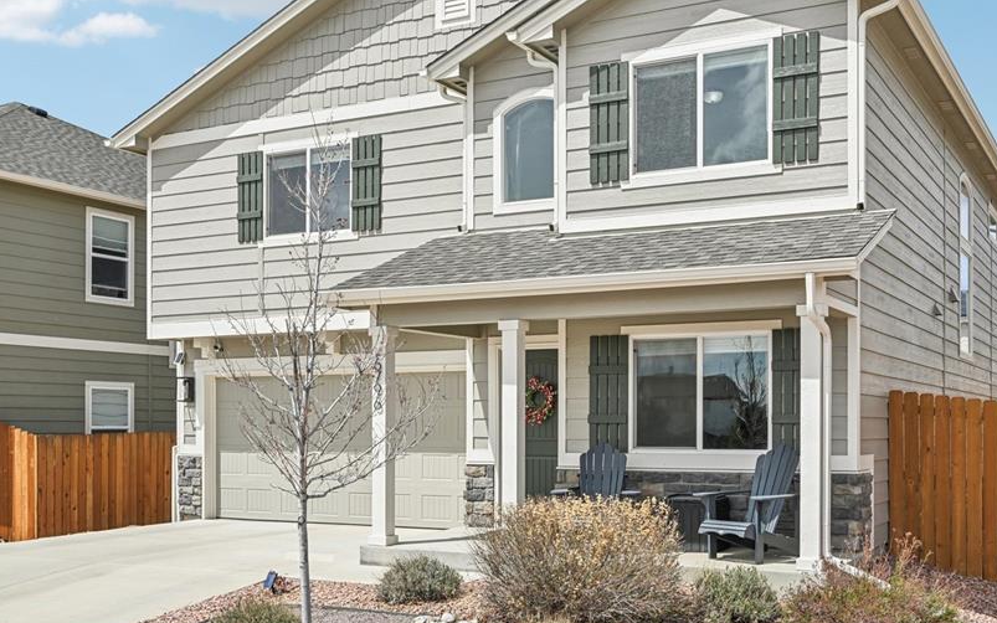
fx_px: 1060
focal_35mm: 39
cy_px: 243
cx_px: 566
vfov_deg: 32.7
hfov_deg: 50.2
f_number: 11
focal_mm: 30
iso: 64
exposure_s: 1/100
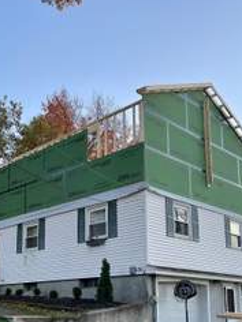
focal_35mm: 44
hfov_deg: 32.6
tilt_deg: +11.1
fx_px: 410
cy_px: 236
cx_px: 81
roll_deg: -0.7
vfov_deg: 41.8
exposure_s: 1/121
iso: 64
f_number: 1.6
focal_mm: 5.1
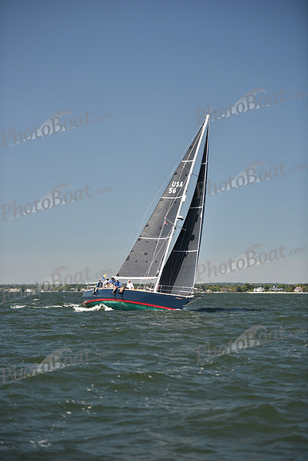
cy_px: 230
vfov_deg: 20.8
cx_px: 154
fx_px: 1257
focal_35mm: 98
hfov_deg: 14.0
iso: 250
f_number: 2.8
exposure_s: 1/1250
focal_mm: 98
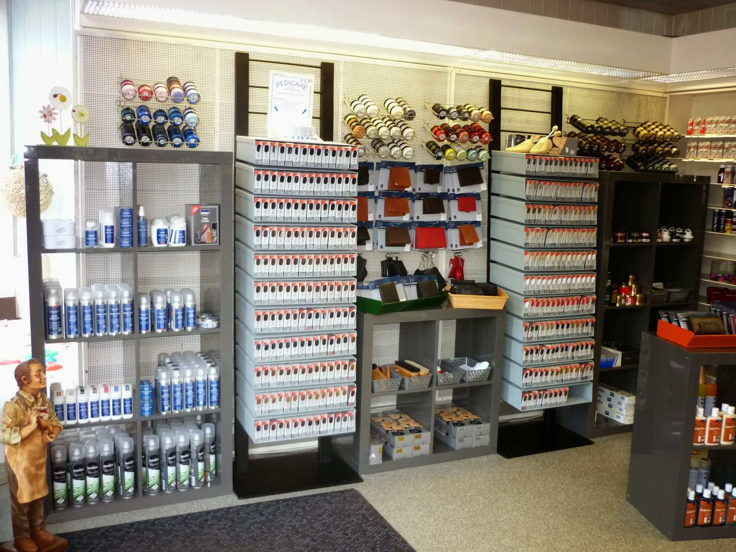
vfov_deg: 42.9
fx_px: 702
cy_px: 276
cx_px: 368
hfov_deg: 55.4
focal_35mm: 33
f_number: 2.8
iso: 200
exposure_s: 1/30
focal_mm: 5.5
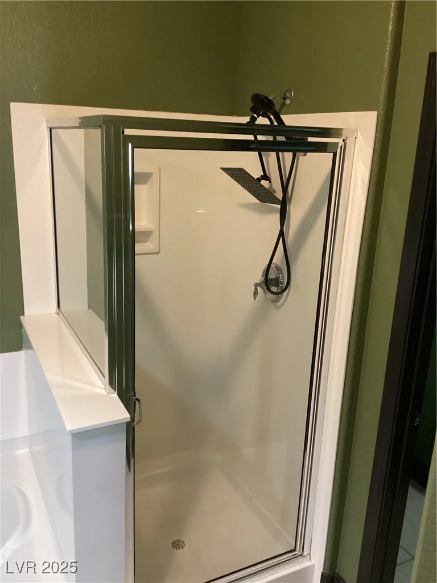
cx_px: 218
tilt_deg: -17.6
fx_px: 522
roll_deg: -2.5
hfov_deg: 45.4
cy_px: 292
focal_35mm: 31
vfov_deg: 58.4
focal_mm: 3.3
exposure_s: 1/40
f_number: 2.4
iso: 400
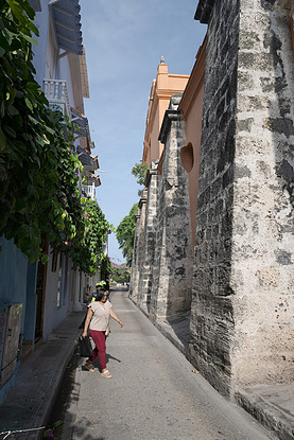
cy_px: 210
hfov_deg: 49.6
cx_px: 146
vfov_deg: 69.3
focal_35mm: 26
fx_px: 318
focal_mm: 24
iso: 400
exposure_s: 1/250
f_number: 8
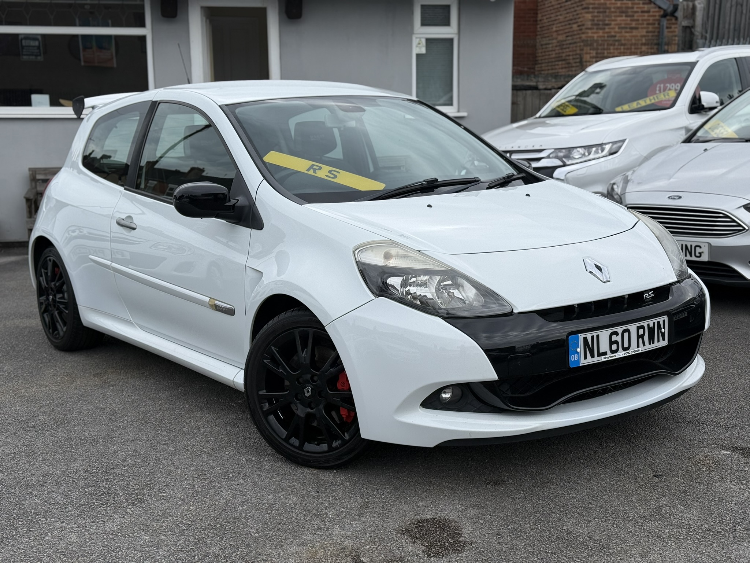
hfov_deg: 39.7
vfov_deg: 30.3
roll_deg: +0.6
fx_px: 1040
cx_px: 375
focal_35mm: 48
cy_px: 282
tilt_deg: -9.2
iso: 64
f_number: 1.78
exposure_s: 1/2342
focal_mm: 6.76
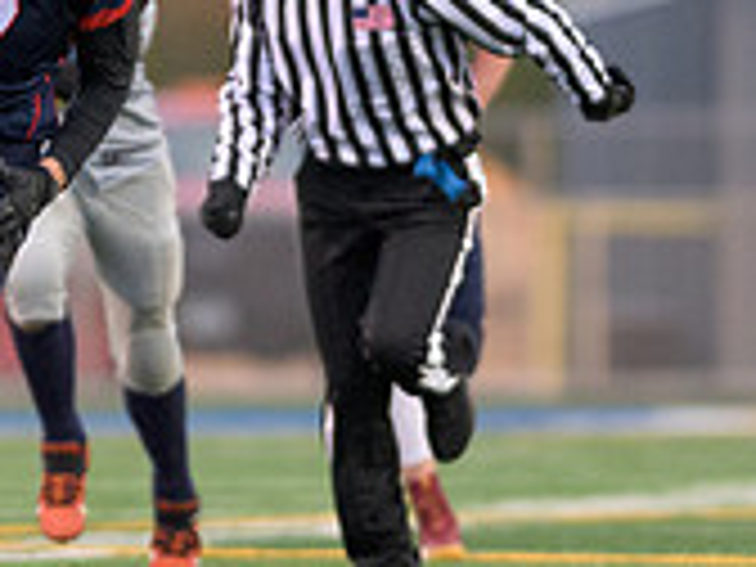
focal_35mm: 1088
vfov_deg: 1.4
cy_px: -24
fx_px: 23761
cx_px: -35
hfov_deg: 1.8
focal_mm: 200
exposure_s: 1/1600
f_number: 2
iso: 2000
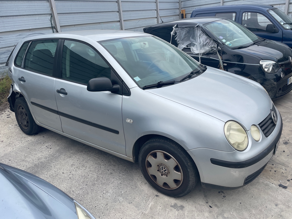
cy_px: 110
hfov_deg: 67.3
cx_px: 146
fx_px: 219
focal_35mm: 26
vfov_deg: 53.1
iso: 32
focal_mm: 4.2
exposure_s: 1/1043
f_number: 1.6
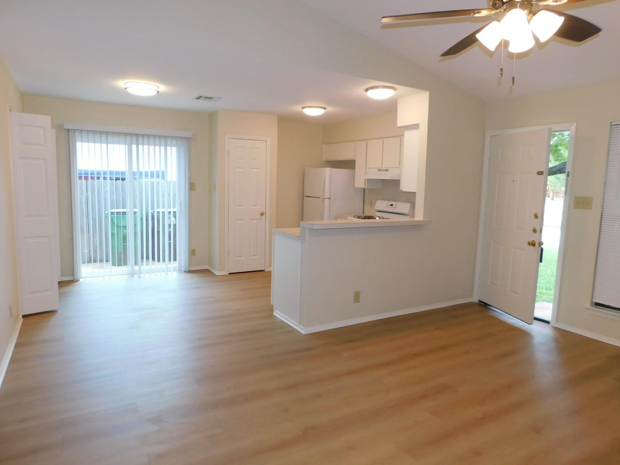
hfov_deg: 73.9
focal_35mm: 23
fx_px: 412
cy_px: 232
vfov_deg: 58.9
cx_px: 310
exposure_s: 1/50
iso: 125
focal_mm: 4
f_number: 3
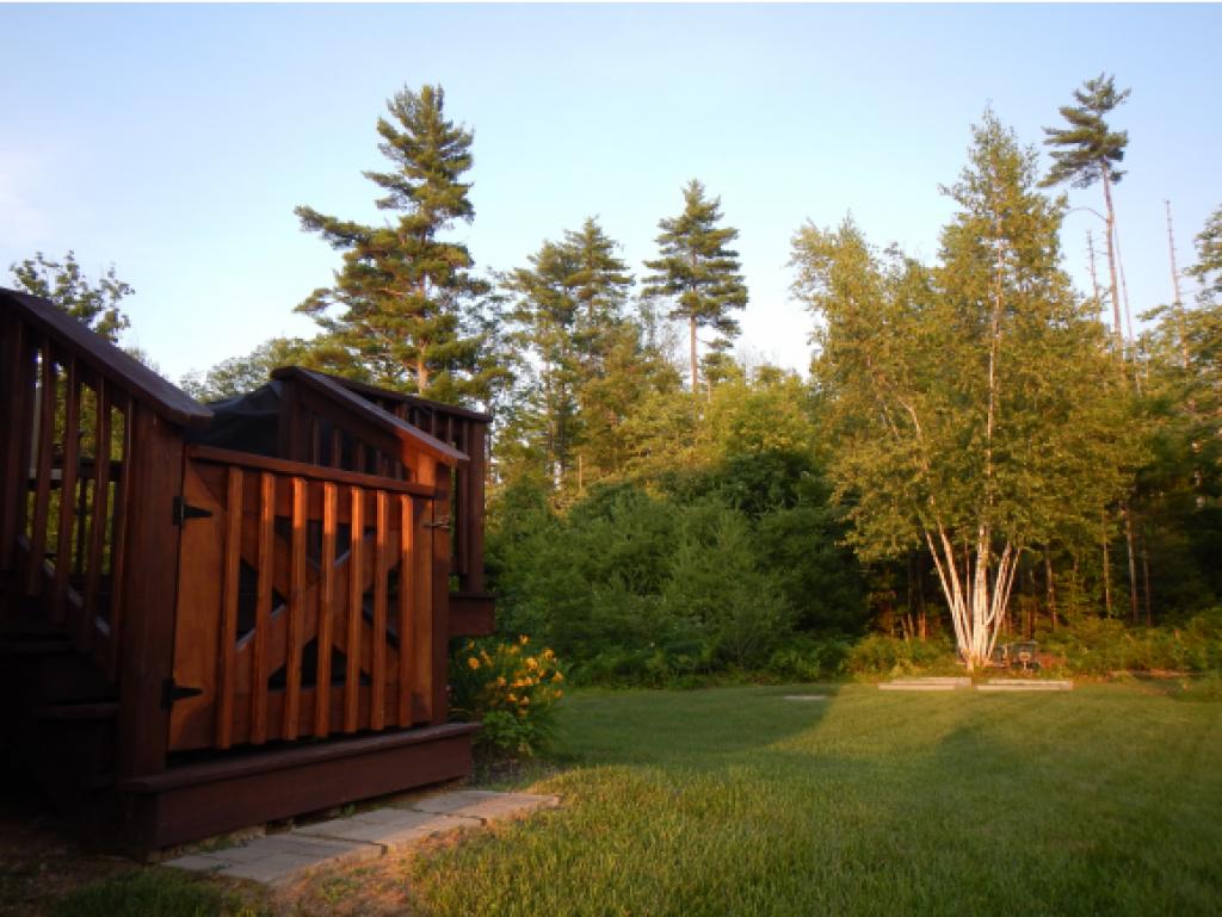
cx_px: 611
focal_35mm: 28
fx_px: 989
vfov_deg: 49.8
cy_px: 458
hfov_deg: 63.4
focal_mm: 5
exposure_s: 1/125
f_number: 3.9
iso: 125
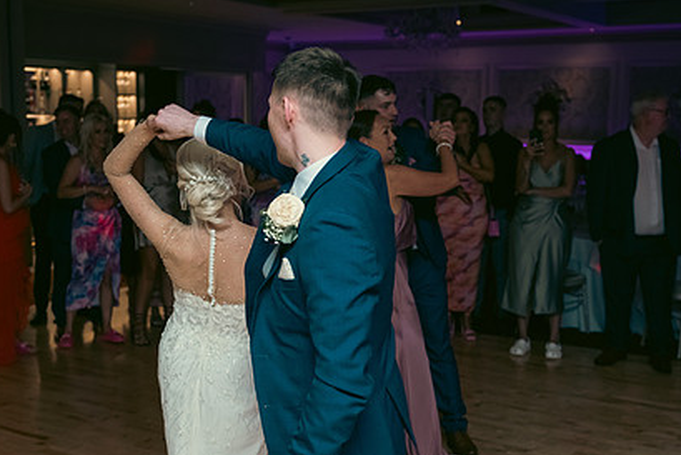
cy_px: 282
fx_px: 965
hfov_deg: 38.9
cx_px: 326
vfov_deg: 26.4
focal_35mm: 51
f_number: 3.5
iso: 800
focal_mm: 36
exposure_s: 1/160
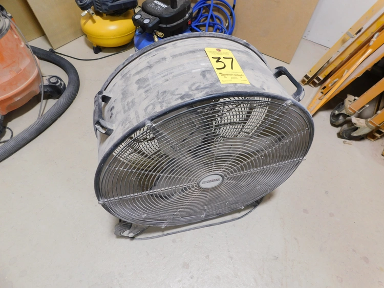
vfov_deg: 58.9
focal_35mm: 23
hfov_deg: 73.9
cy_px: 144
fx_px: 255
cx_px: 192
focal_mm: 4
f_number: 3
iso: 140
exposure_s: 1/30
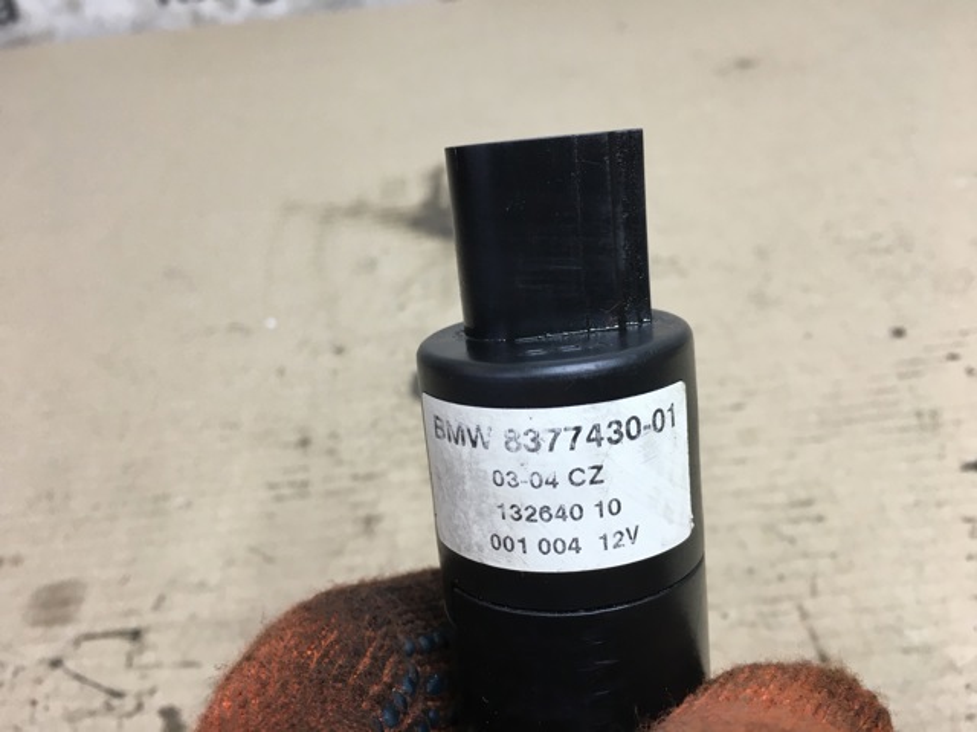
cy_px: 366
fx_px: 818
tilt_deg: -37.3
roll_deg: +6.7
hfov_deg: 61.7
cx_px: 488
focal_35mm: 29
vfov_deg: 48.2
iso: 64
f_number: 2.2
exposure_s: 1/33
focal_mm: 4.15
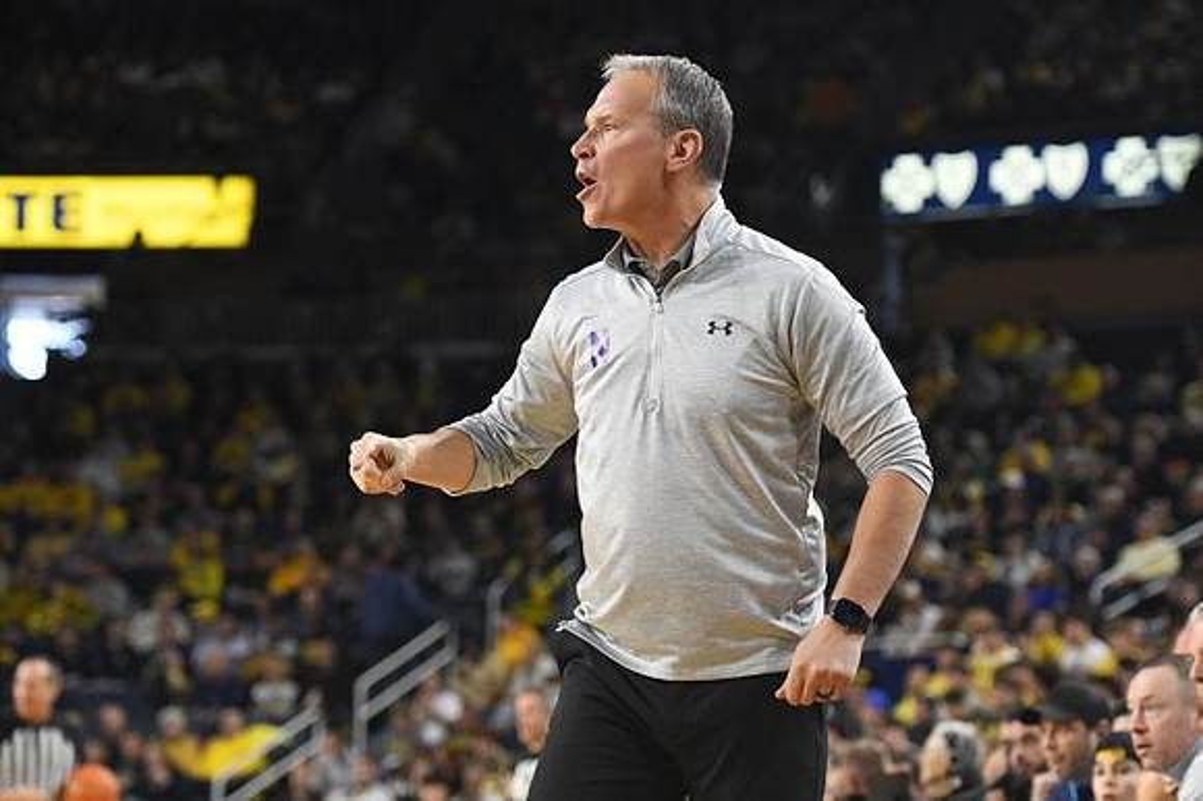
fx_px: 4308
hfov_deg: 15.9
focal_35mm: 129
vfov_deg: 10.6
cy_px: 400
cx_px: 602
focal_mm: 86
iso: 2500
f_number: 2.8
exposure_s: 1/1000
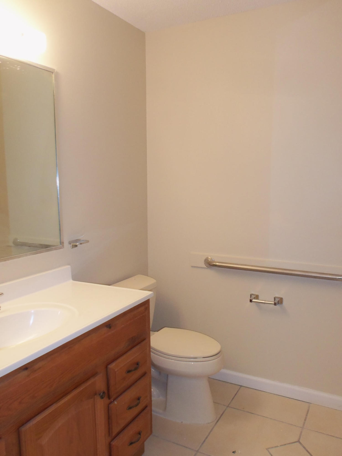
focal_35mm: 28
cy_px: 228
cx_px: 171
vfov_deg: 63.4
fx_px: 369
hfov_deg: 49.7
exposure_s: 1/60
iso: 200
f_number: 3.3
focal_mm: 5.1
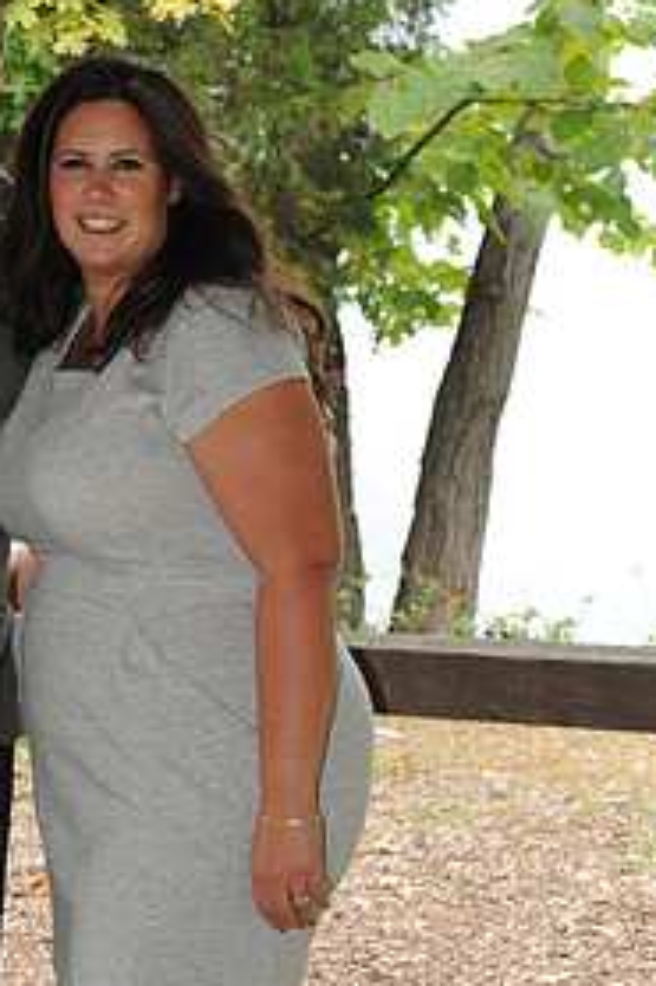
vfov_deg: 20.4
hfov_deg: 13.5
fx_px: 2737
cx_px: 28
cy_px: 596
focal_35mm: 100
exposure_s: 1/160
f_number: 5.6
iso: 500
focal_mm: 48
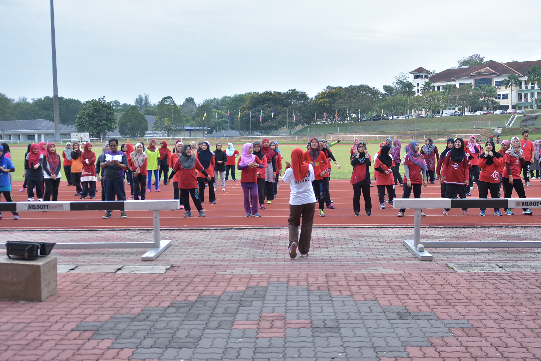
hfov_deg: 53.1
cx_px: 270
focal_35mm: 36
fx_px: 541
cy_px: 180
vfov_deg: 36.9
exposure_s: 1/200
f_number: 2.8
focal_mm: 24
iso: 100
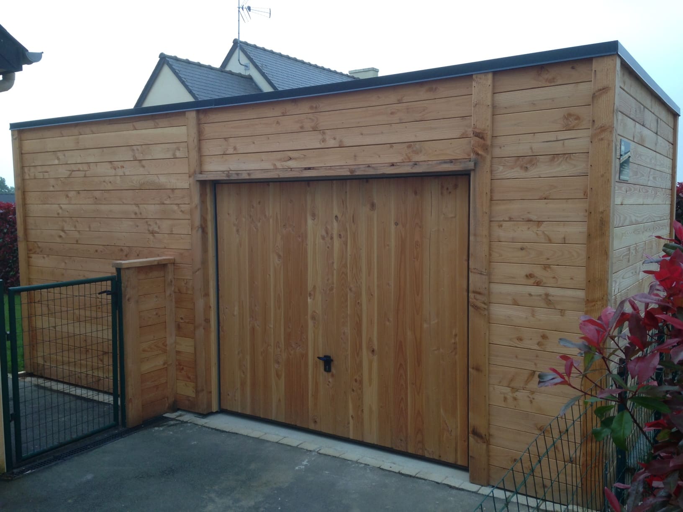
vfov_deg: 42.9
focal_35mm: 33
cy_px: 256
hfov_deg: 55.4
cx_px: 342
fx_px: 651
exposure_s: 1/120
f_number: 2.4
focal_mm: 4.13
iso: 64
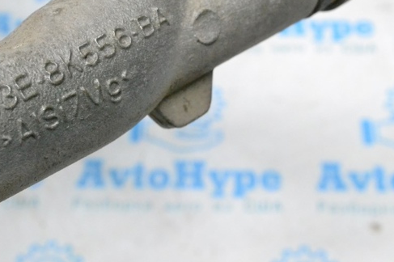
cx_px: 169
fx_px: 777
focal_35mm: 71
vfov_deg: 19.2
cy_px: 124
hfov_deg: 28.4
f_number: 9
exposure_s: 1/160
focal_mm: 36
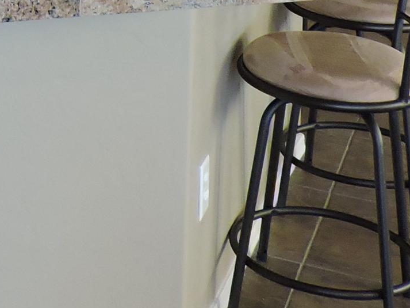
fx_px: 1196
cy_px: -304
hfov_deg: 17.9
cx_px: -156
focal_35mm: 101
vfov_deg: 12.8
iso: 360
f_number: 3
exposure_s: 1/30
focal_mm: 4.3
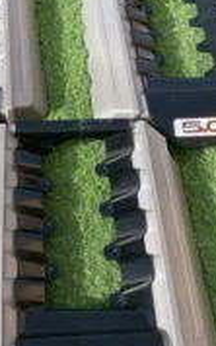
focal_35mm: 62
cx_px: 84
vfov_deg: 32.8
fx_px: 585
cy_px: 132
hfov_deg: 20.9
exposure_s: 1/573
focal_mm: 4.25
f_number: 1.8
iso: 32
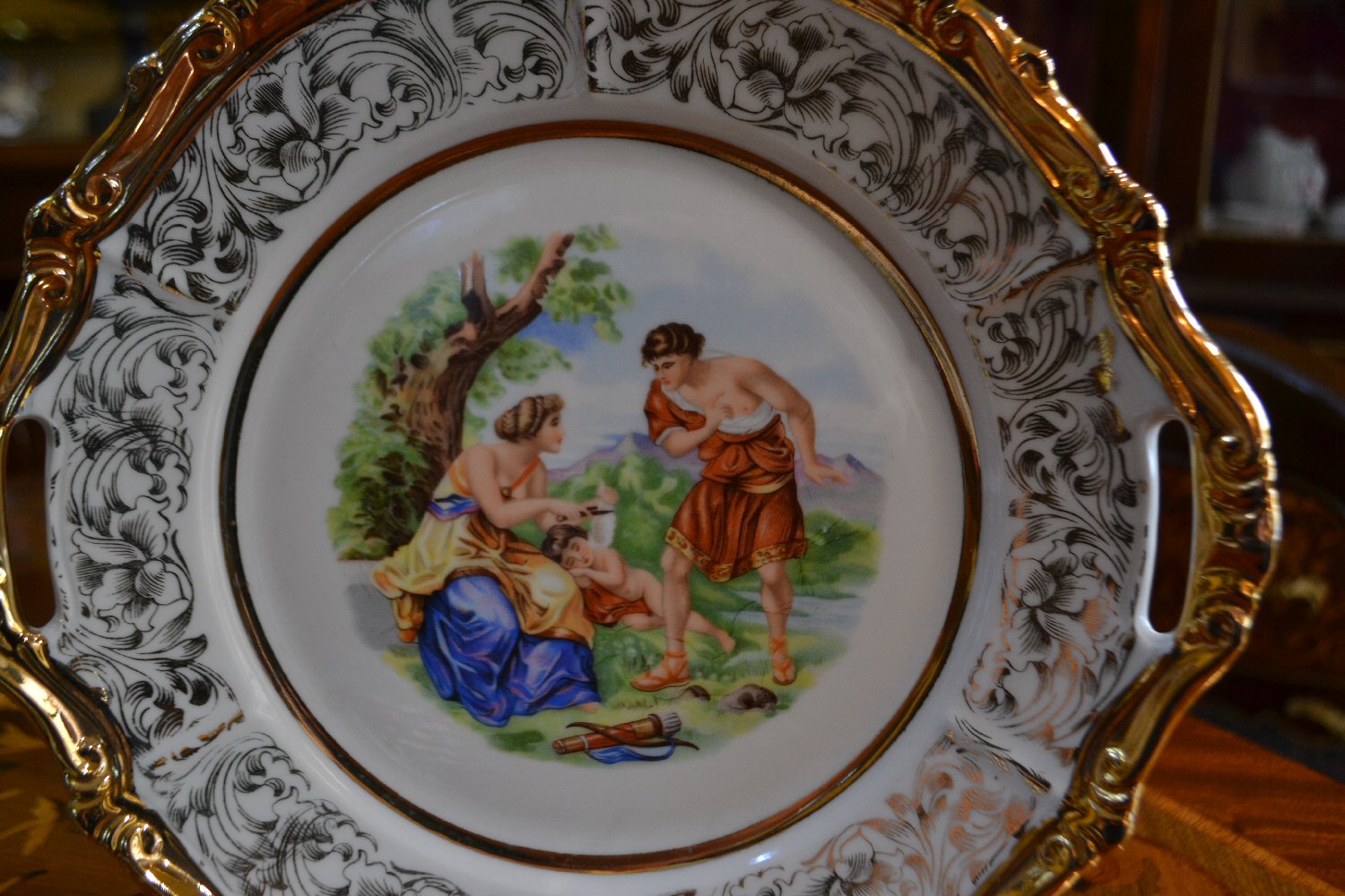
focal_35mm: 30
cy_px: 448
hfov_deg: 61.9
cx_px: 672
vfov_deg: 43.6
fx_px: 1121
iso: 640
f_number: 3.8
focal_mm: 20
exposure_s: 1/60
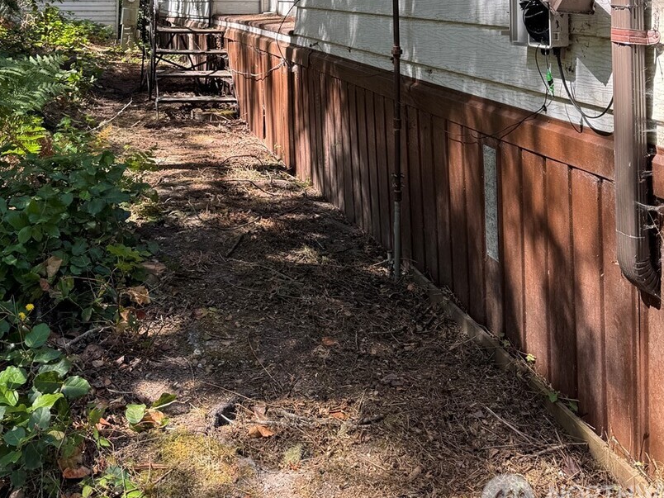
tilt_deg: +3.9
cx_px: 287
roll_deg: +0.2
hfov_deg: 43.8
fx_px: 825
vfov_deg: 30.0
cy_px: -55
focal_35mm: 43
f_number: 1.78
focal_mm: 6.76
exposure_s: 1/334
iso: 80
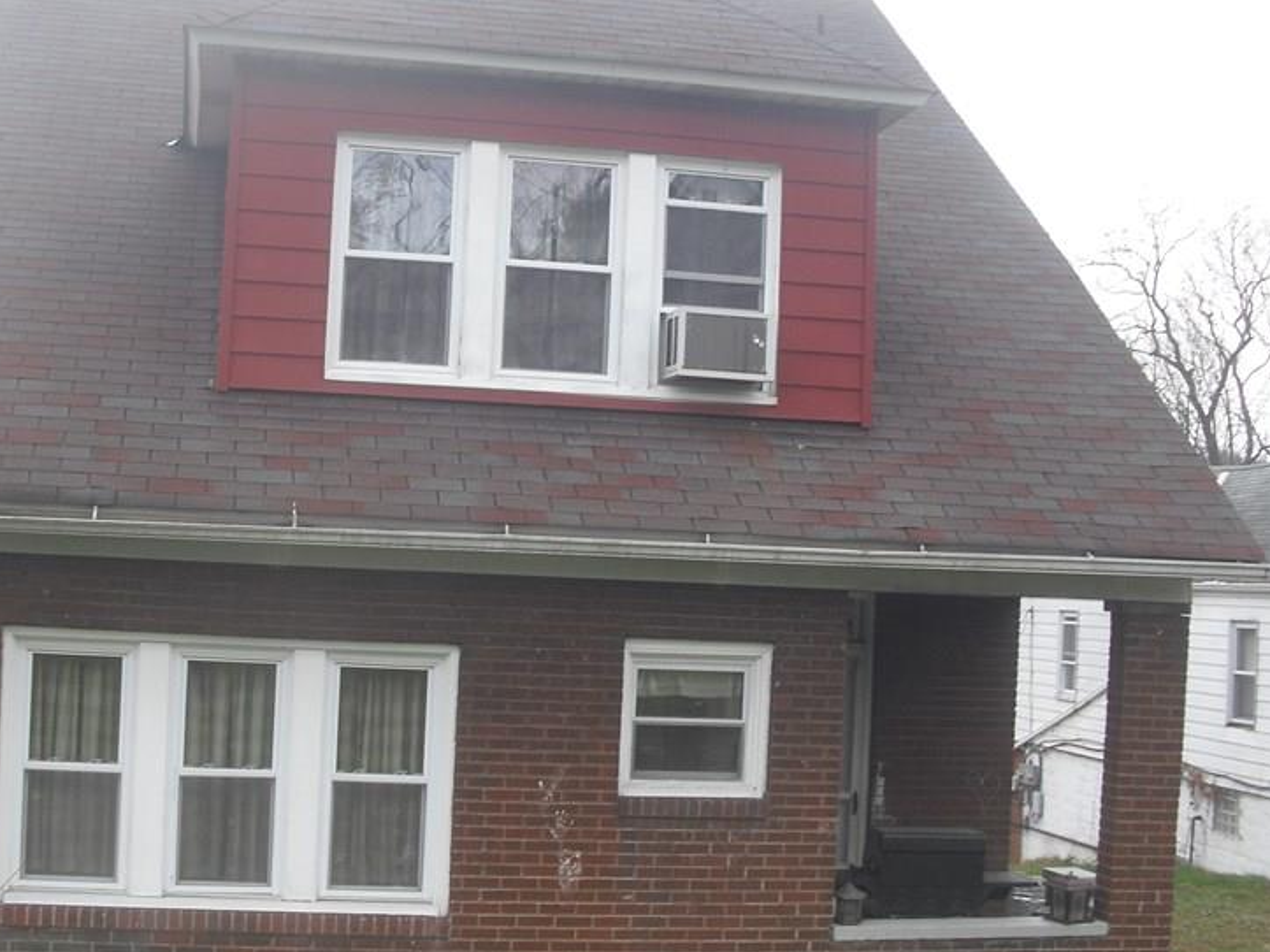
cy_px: 520
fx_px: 1871
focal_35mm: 51
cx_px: 450
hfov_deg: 37.2
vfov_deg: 28.5
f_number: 3.1
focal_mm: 6.3
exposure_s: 1/100
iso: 100
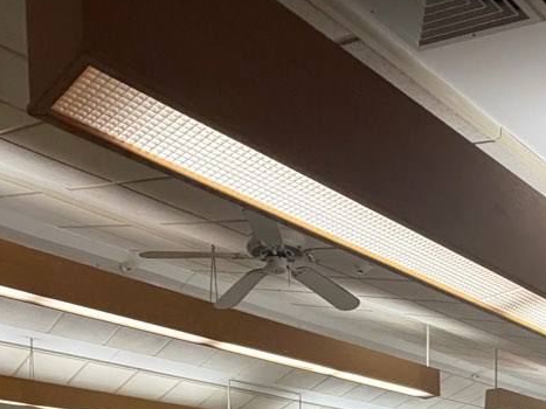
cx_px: 350
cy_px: 605
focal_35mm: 45
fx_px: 710
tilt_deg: -4.9
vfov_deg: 25.0
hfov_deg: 41.7
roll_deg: -0.1
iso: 250
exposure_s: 1/60
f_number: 2.2
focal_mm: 2.22
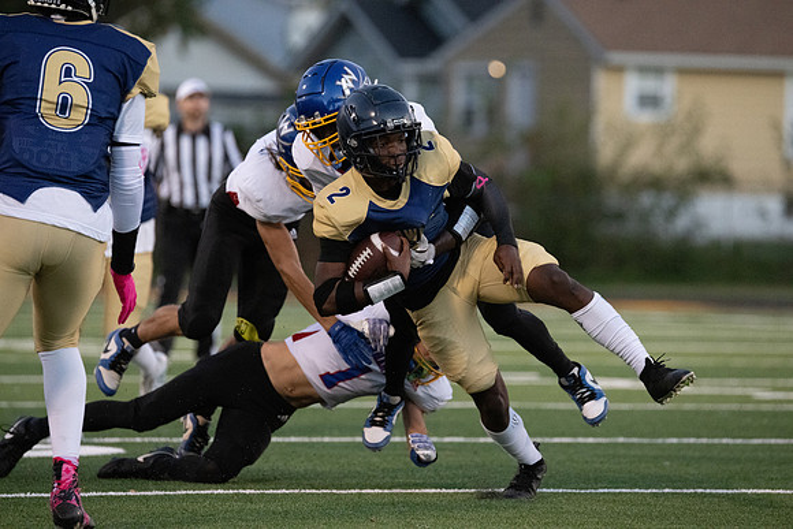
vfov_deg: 4.6
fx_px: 6610
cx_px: 396
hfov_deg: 6.9
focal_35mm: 300
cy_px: 264
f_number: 4
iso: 12800
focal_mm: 300
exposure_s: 1/1600
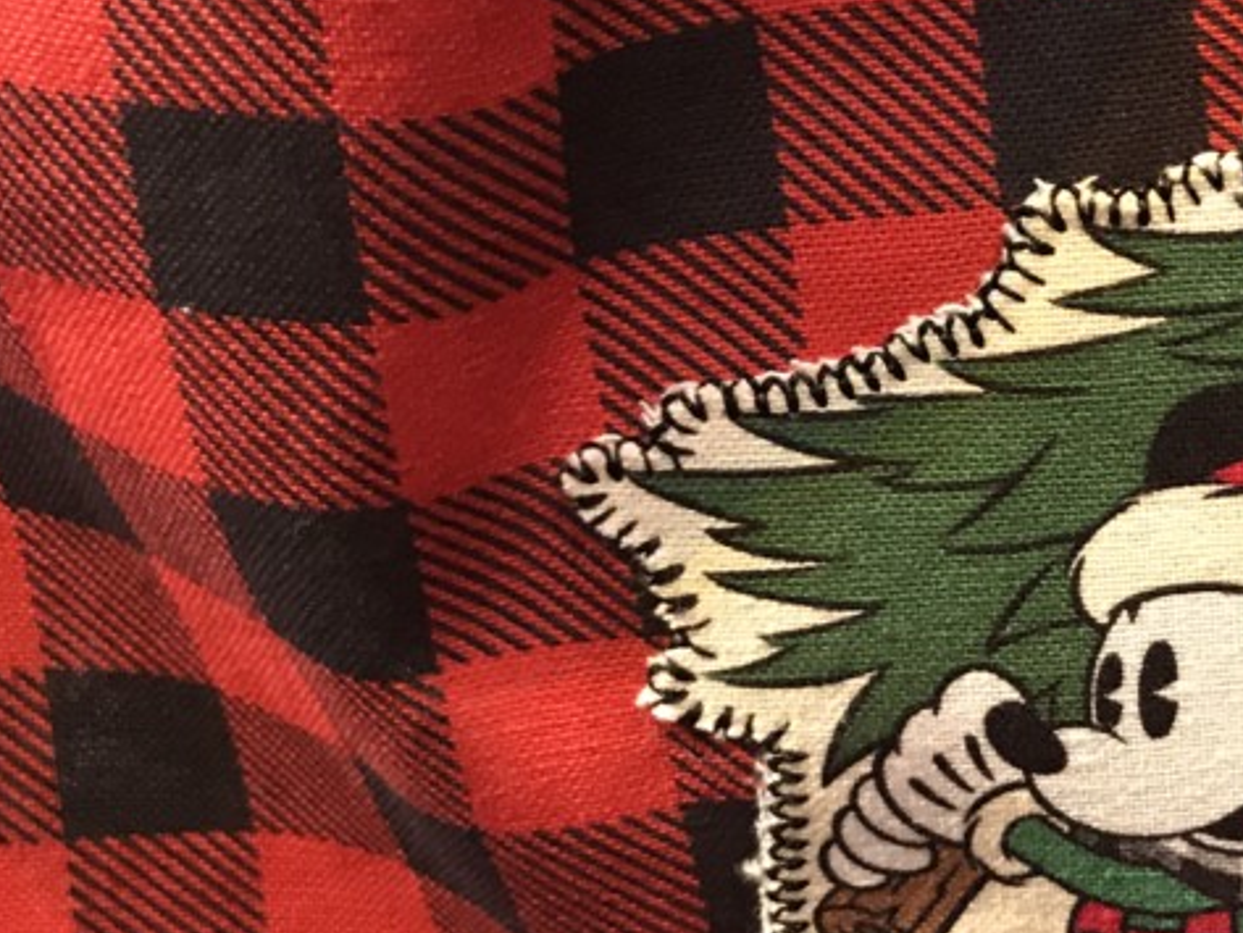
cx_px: 1293
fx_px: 2550
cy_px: 560
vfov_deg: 20.7
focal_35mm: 71
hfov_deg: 25.8
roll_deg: +14.5
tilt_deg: -12.8
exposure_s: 1/13
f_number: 1.8
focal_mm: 3.99
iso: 100
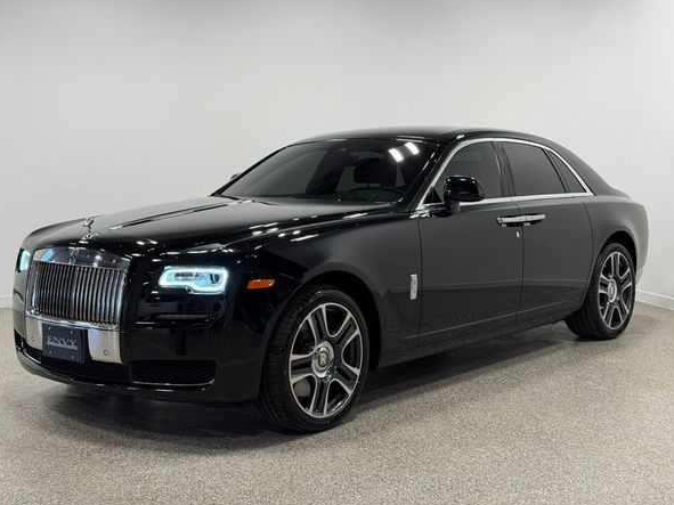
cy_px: 238
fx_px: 1012
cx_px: 324
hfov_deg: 36.8
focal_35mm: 52
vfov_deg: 28.0
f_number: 1.78
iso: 64
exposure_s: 1/281
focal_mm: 6.76
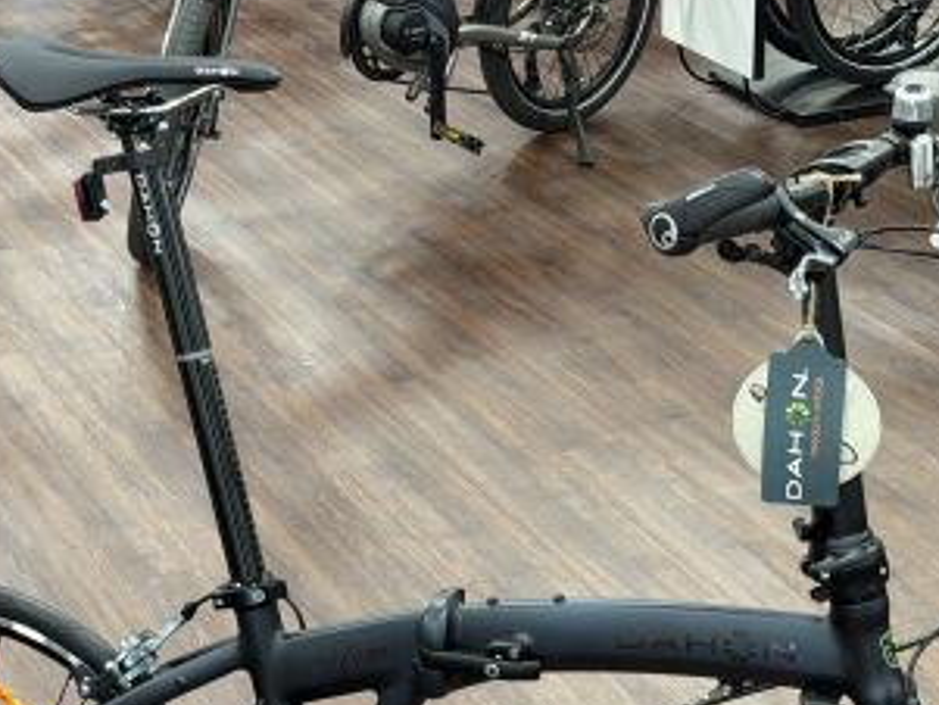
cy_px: 633
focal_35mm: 93
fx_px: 2524
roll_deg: +1.0
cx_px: 524
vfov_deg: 15.7
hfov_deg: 21.1
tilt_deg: -28.6
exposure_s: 1/50
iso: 125
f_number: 1.78
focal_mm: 6.76
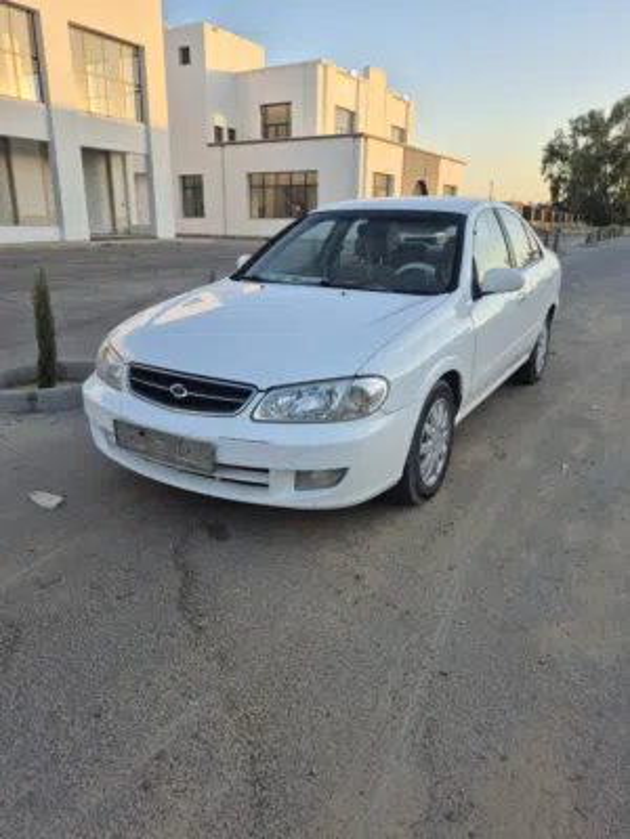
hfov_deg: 58.9
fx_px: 558
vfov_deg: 73.9
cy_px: 420
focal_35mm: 23
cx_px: 315
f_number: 1.8
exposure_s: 1/305
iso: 25
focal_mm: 5.4
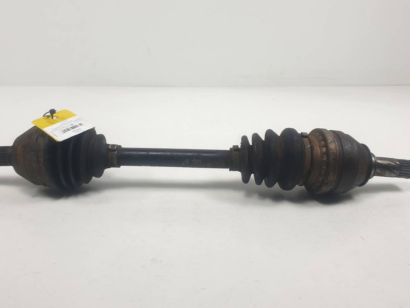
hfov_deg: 59.8
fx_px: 355
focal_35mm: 30
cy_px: 144
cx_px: 184
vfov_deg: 46.8
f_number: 2.4
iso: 50
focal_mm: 4.3
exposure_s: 1/314
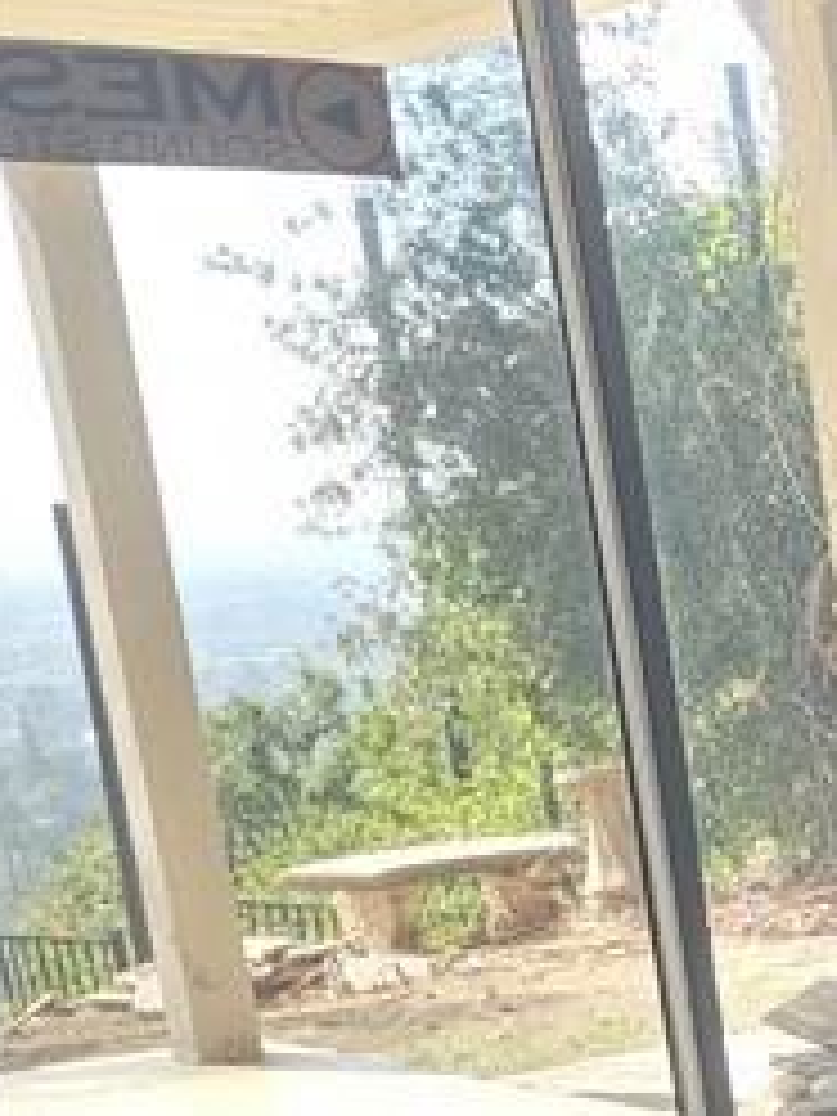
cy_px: 1359
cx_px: 1706
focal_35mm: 95
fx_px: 3063
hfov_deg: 13.3
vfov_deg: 19.4
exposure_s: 1/180
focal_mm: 6.4
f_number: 1.8
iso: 200
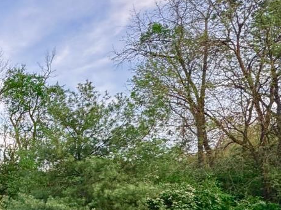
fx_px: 373
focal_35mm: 46
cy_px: 165
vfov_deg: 30.8
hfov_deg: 31.2
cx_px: -92
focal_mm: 2.22
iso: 40
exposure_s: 1/178
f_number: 2.2
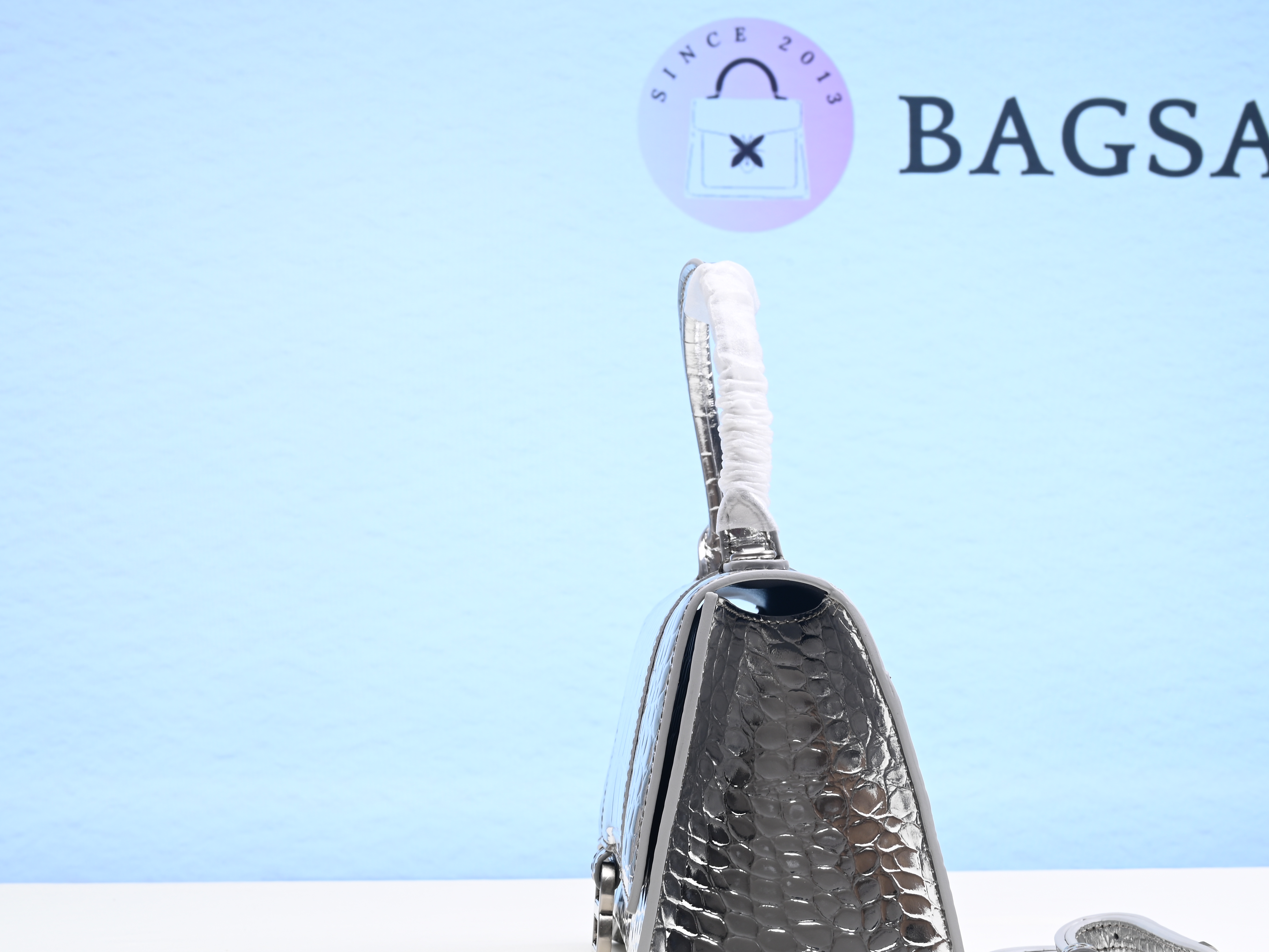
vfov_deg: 27.0
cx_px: 725
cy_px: 533
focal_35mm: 54
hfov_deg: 35.5
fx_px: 1979
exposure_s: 1/2
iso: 100
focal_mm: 41
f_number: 16
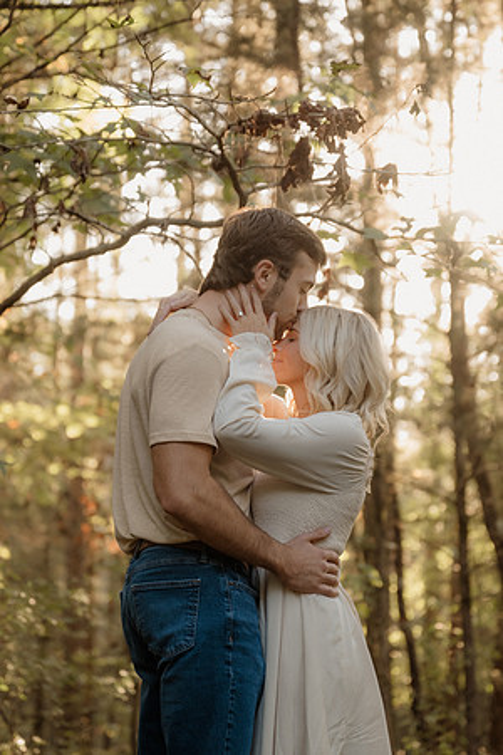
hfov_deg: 13.0
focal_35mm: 105
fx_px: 2200
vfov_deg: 19.5
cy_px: 378
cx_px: 252
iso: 500
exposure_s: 1/125
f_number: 2.8
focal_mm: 70
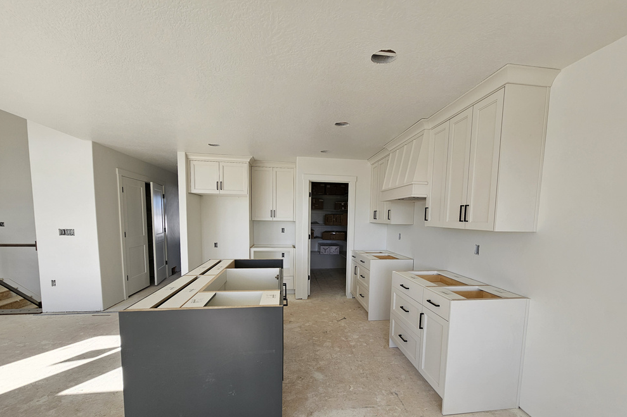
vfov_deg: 80.6
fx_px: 244
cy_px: 241
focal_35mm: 14
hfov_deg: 104.2
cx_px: 323
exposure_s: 1/149
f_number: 2.2
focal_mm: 2.2
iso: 50
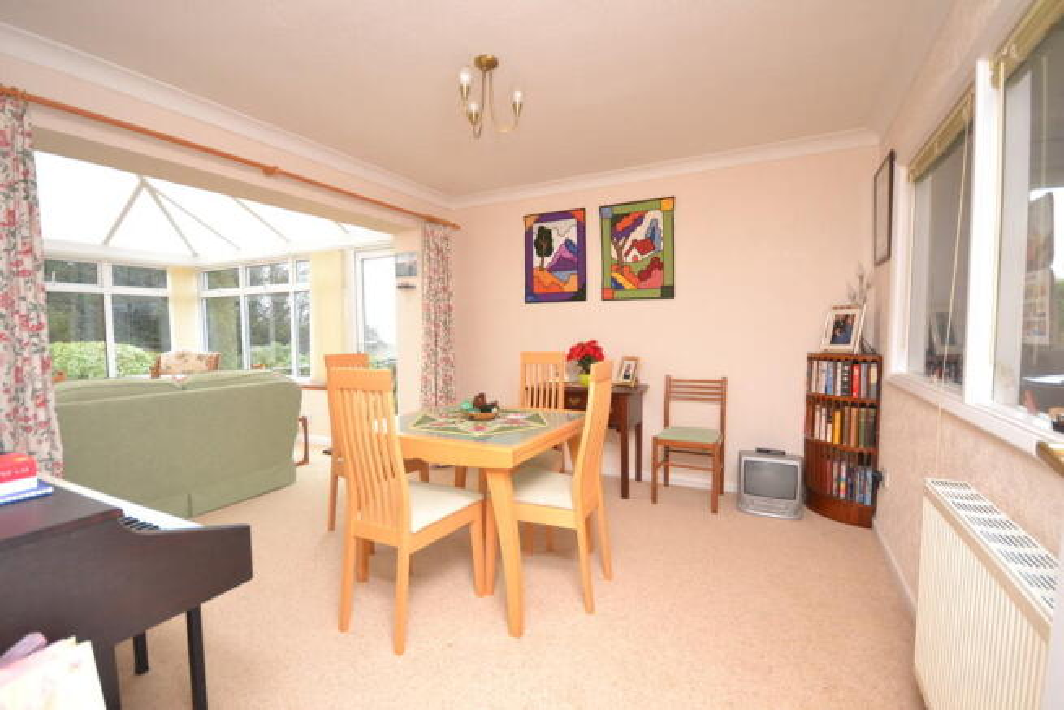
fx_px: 443
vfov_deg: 77.4
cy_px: 355
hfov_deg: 100.4
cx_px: 532
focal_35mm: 15
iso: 560
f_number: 4
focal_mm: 10
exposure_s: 1/60
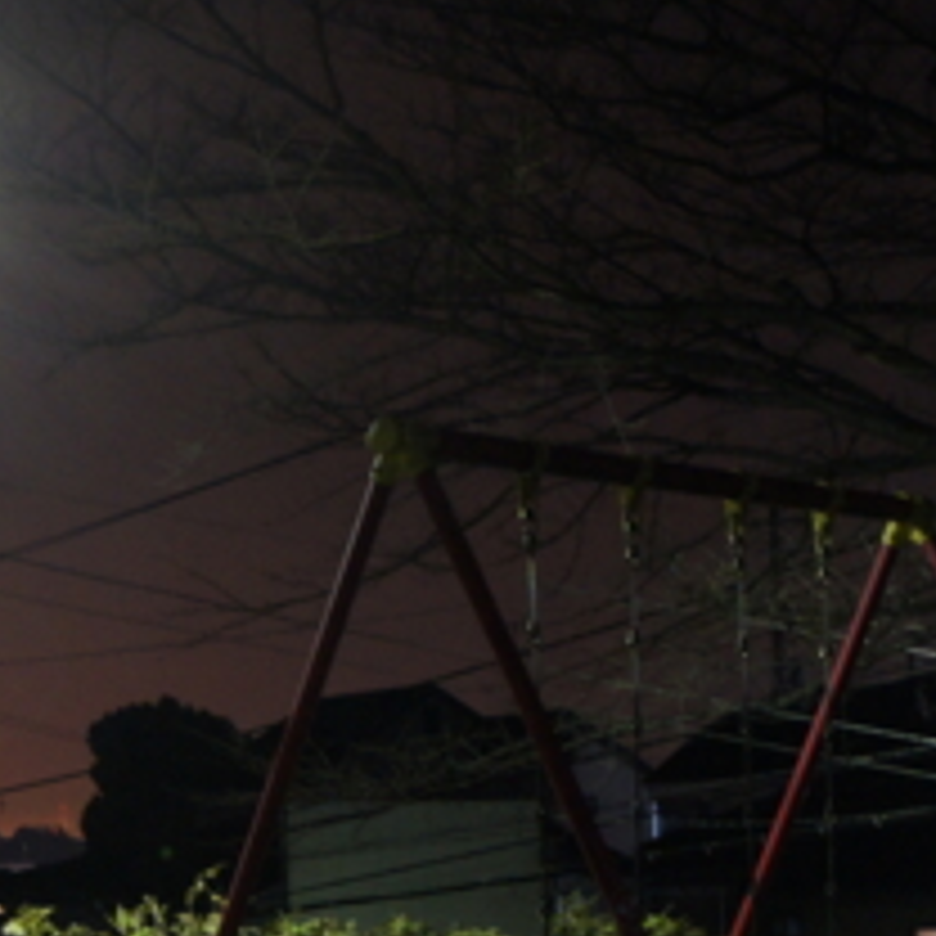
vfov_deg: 19.6
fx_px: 2692
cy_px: 691
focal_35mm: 88
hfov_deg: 19.4
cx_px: 122
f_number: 4
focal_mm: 24
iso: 1600
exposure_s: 1/3
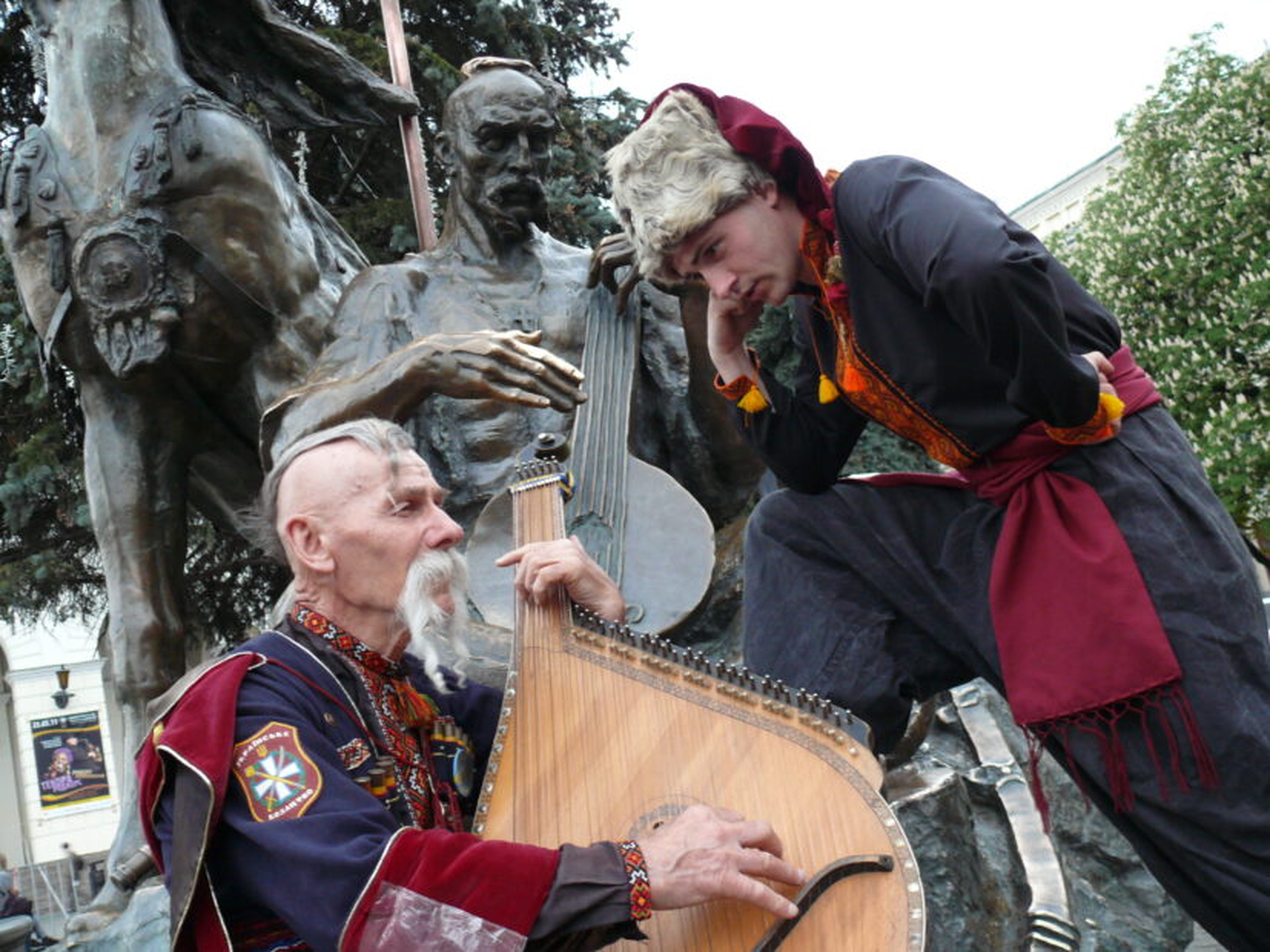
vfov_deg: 40.7
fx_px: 1284
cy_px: 476
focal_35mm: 35
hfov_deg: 52.6
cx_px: 635
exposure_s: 1/8
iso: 200
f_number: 2.8
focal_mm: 7.4
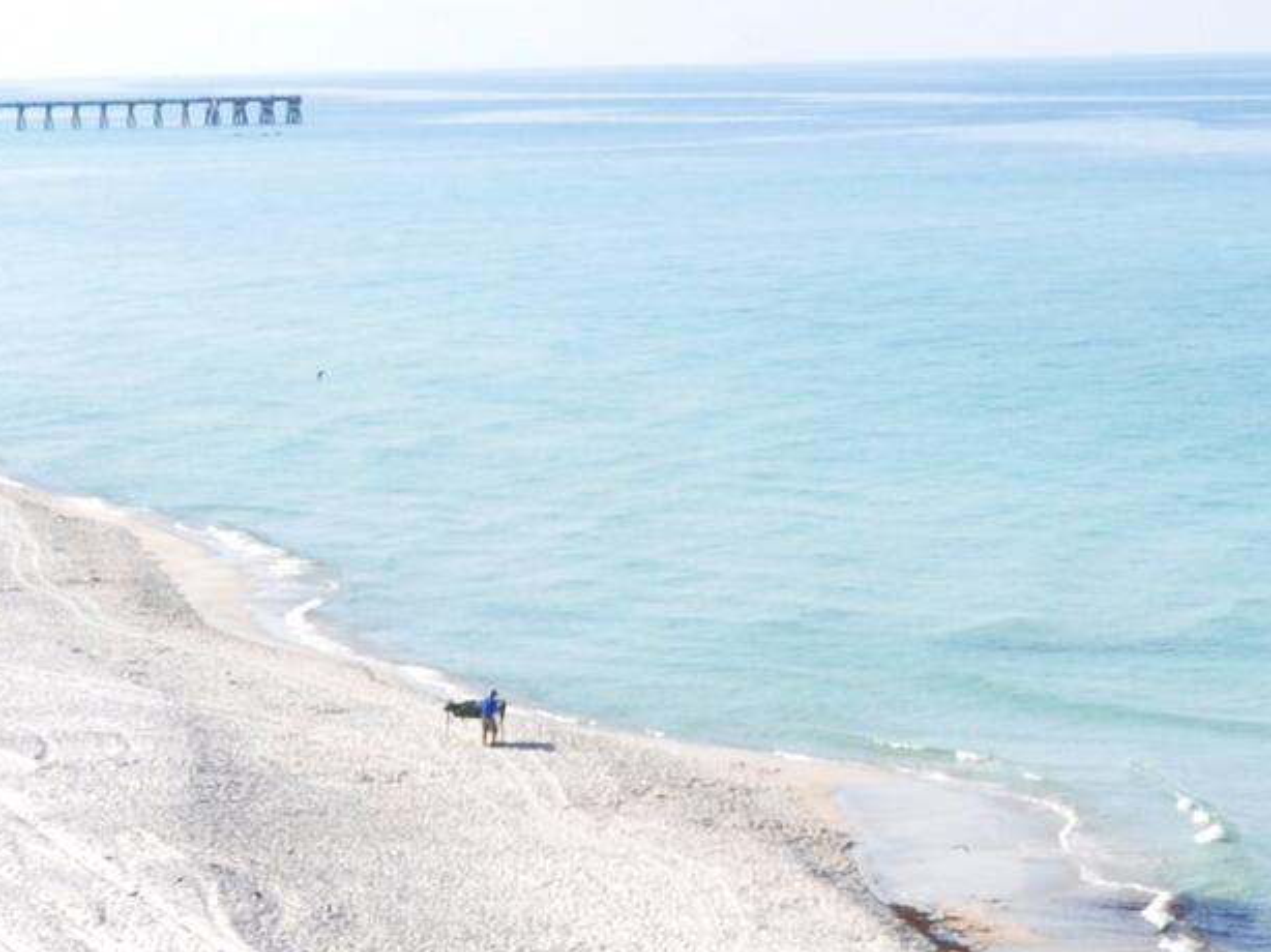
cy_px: 733
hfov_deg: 11.7
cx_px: 871
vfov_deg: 8.8
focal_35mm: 169
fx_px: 6203
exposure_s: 1/400
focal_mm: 24
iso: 200
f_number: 10
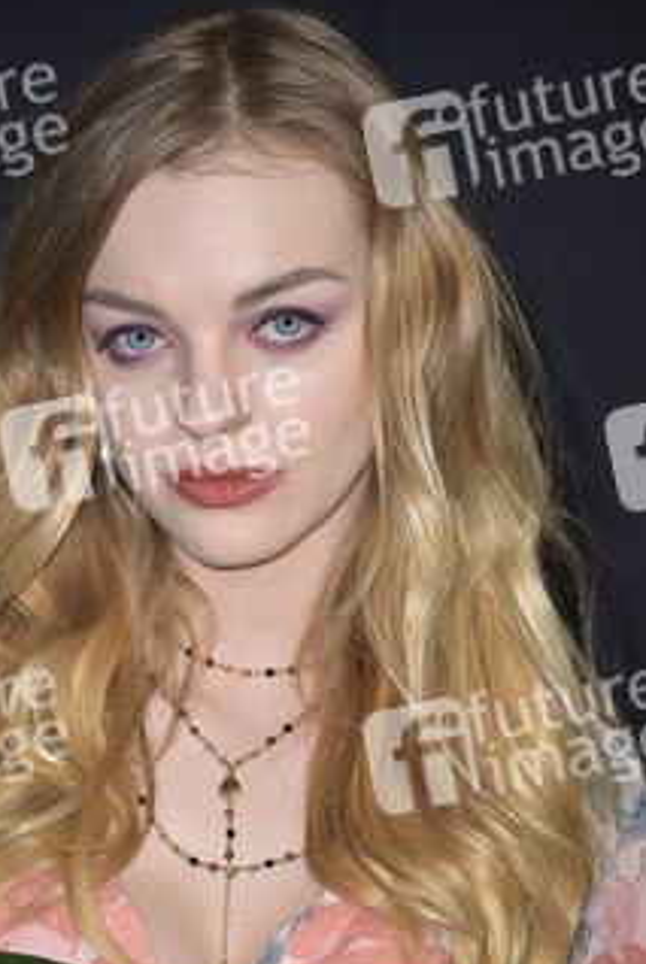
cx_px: 244
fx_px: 8424
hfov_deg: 4.4
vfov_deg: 6.6
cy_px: 591
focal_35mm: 314
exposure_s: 1/250
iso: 320
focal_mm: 250
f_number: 6.3
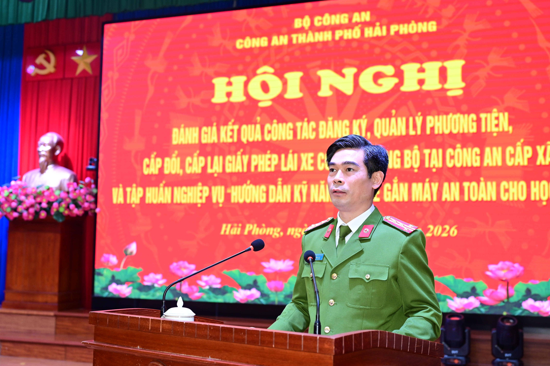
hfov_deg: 43.6
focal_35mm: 45
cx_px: 275
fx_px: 687
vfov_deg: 29.8
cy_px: 183
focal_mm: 45
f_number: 4
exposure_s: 1/160
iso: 1250
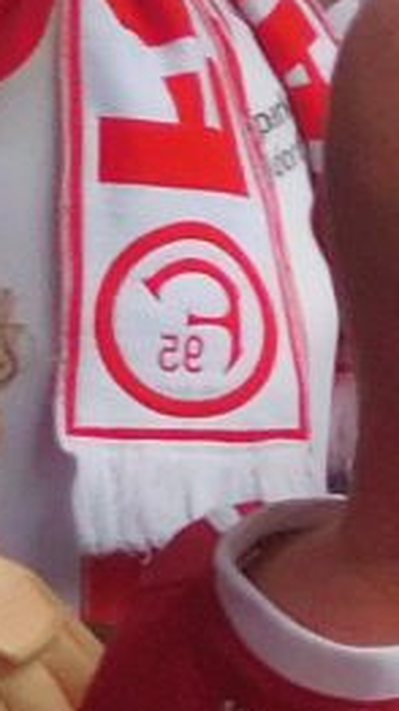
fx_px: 5013
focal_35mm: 266
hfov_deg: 3.8
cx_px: 2440
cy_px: -100
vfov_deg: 8.0
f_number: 3.6
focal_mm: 5.7
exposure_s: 1/250
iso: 220
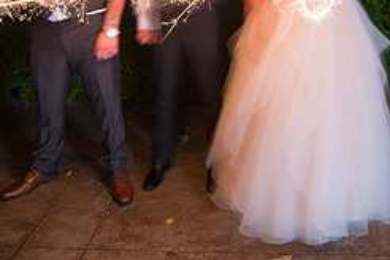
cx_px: 244
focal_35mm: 40
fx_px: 433
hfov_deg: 48.0
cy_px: 14
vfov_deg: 31.4
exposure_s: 4
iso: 800
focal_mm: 17
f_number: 8
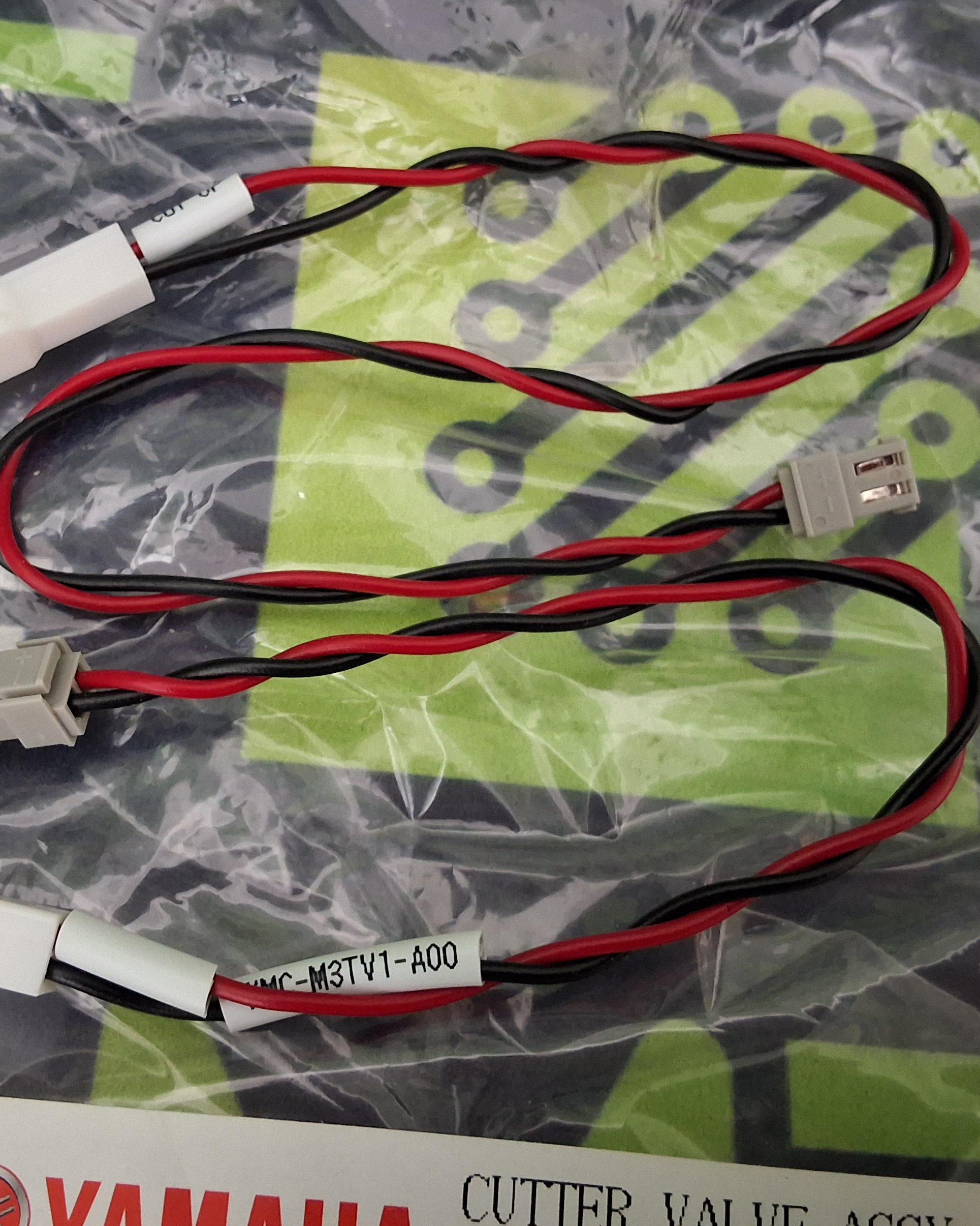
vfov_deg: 49.1
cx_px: 382
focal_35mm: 37
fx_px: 1341
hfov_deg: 39.9
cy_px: 619
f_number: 1.9
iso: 400
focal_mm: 2.91
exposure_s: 1/20
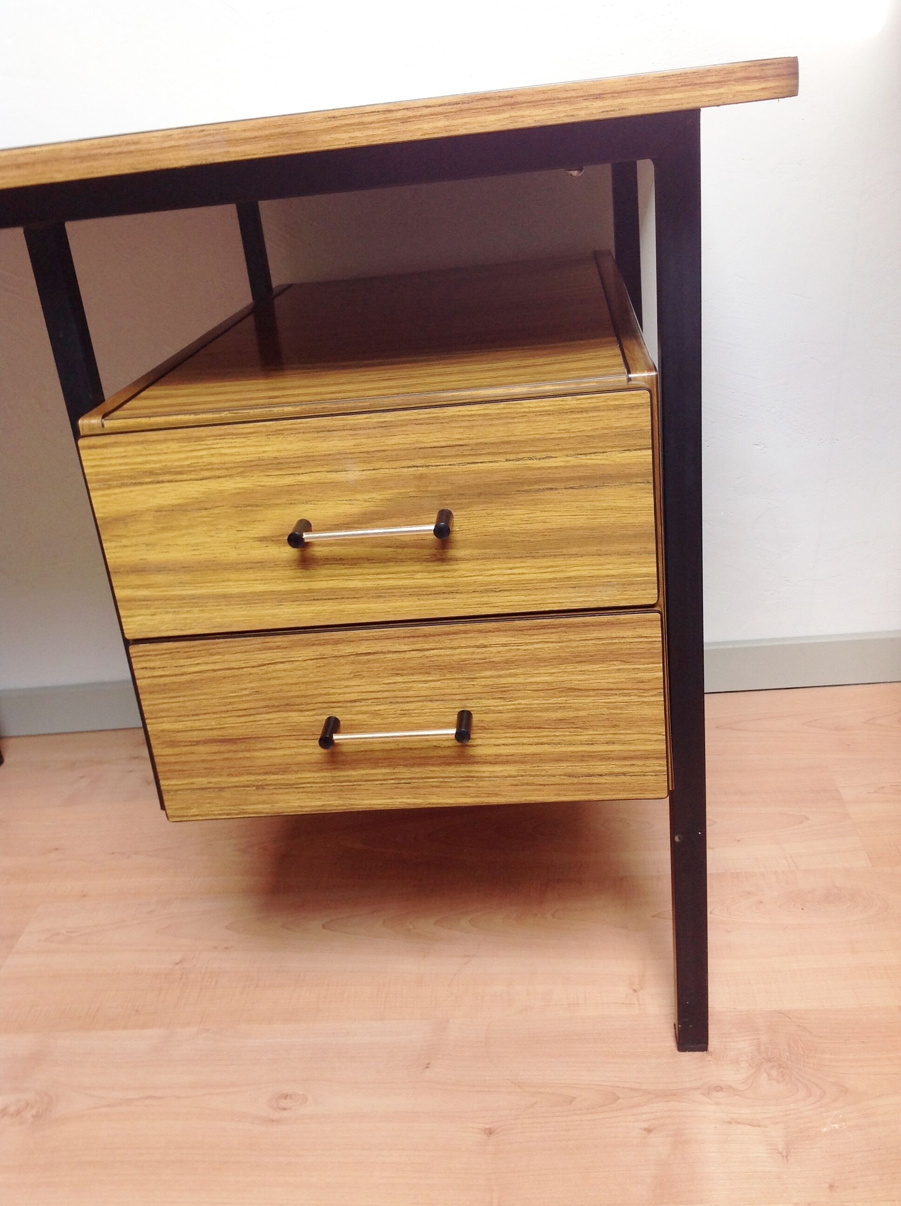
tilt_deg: -23.6
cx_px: 450
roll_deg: +7.5
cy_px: 603
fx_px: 1218
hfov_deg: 40.6
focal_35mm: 35
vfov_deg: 52.7
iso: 64
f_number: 2.4
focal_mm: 4.28
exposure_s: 1/40
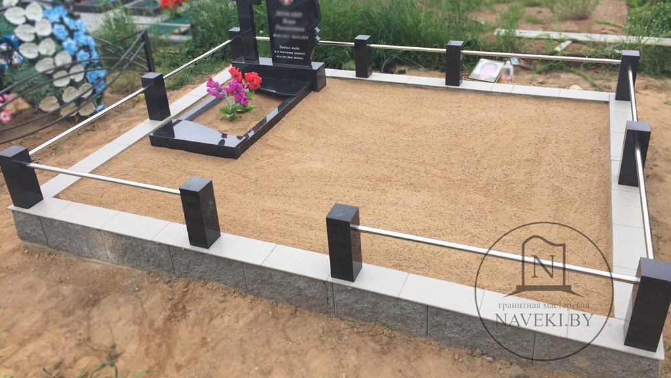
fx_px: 569
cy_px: 134
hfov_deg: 61.0
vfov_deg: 36.4
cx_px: 336
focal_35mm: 32
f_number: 2.2
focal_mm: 4.15
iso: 32
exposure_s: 1/549
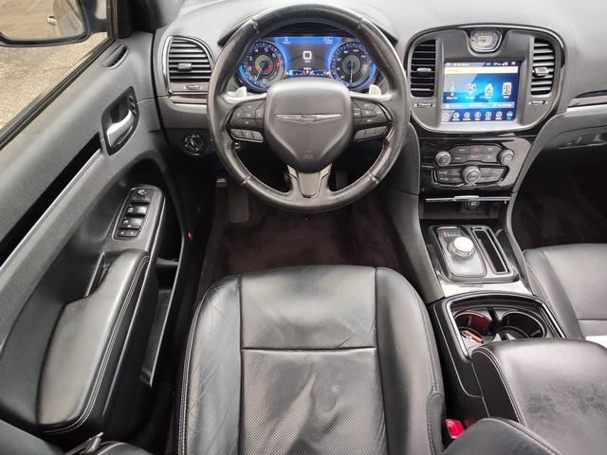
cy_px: 228
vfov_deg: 58.9
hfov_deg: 73.9
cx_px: 304
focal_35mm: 23
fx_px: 403
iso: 475
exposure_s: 1/120
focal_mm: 5.56
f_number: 1.88
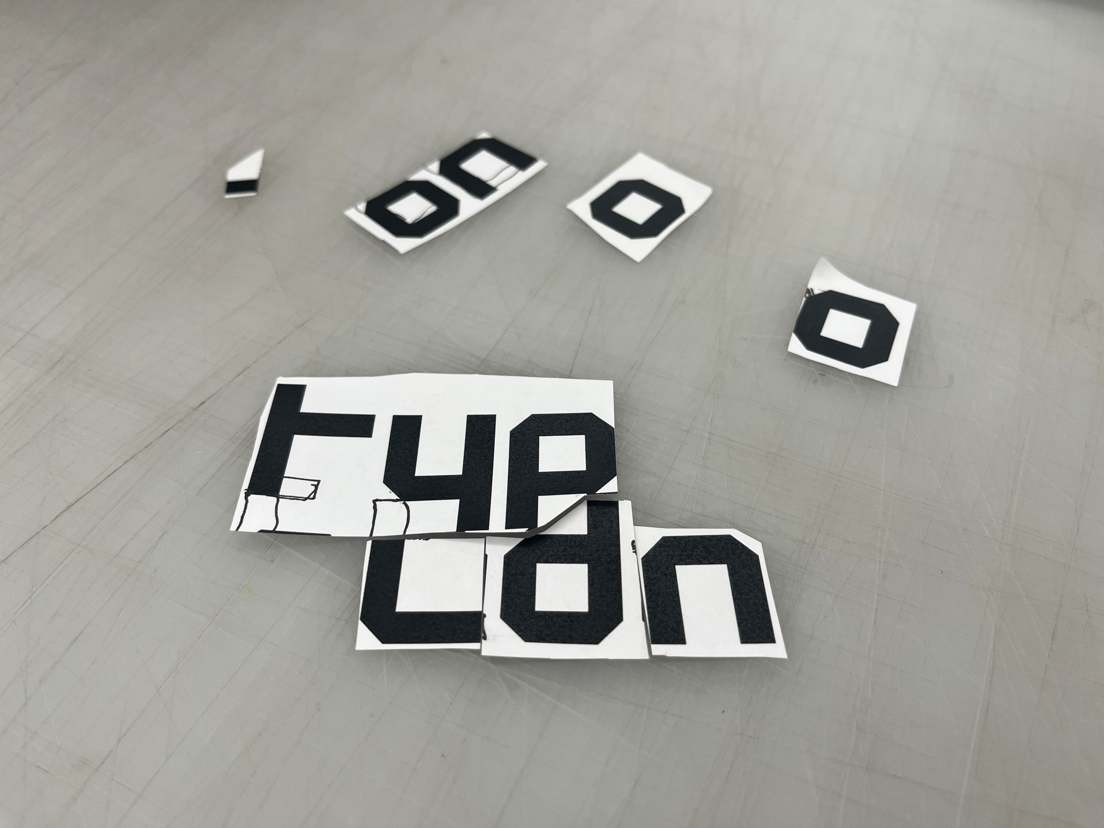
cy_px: 414
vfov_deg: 53.1
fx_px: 829
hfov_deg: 67.3
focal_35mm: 26
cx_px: 552
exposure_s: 1/98
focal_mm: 5.1
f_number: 1.6
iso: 50
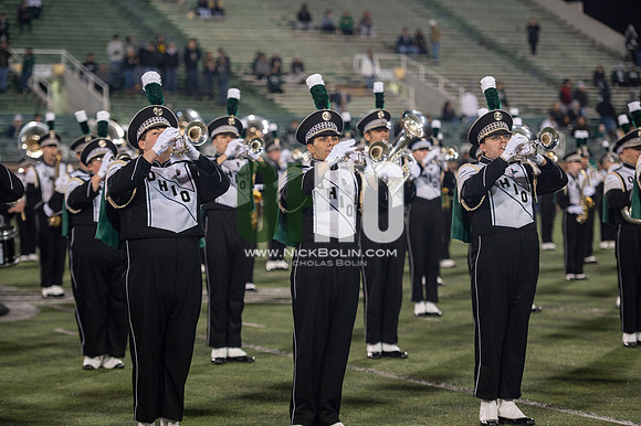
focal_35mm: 122
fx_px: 2171
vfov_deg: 11.2
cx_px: 320
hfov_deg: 16.8
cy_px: 213
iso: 1000
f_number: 2.8
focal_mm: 122
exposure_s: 1/500
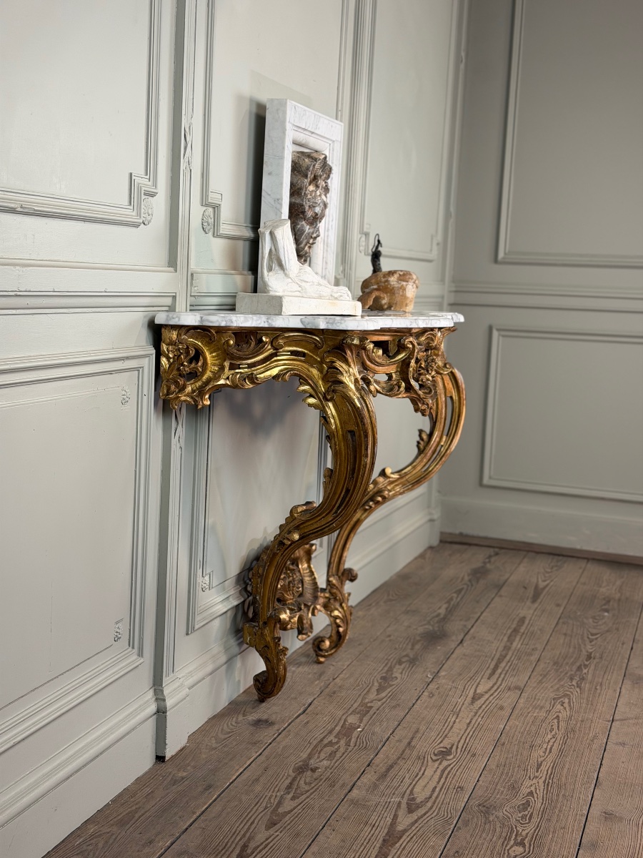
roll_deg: -2.4
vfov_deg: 39.7
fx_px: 1189
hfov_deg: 30.3
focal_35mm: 48
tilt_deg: -7.5
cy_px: 429
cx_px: 322
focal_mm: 6.76
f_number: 1.78
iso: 100
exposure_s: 1/50
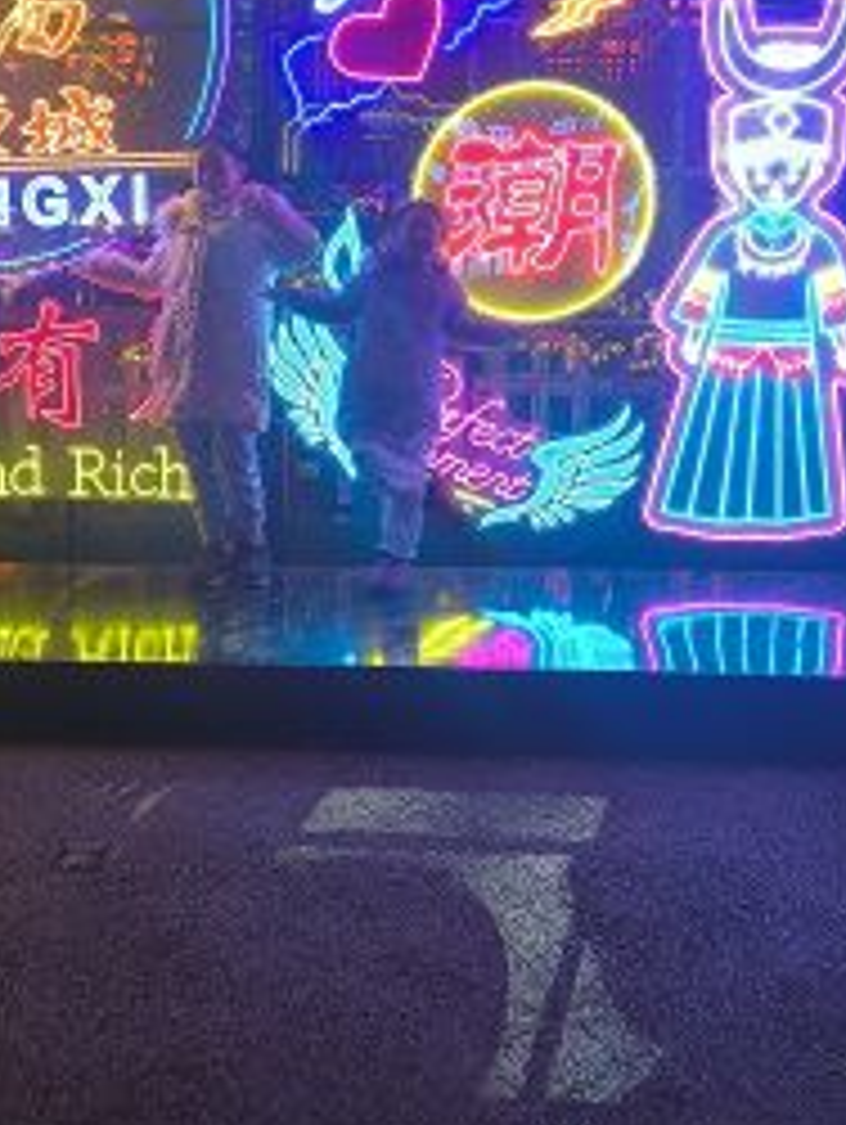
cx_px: 234
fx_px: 1301
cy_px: 396
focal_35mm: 40
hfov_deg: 35.4
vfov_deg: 46.2
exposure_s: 1/100
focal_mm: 4.71
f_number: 1.79
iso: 203
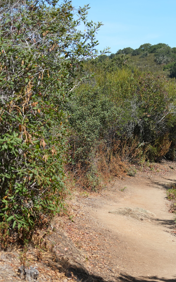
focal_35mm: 101
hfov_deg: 12.9
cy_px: 157
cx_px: 144
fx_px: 775
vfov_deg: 20.6
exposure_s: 1/2000
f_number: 4.5
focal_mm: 50
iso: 400
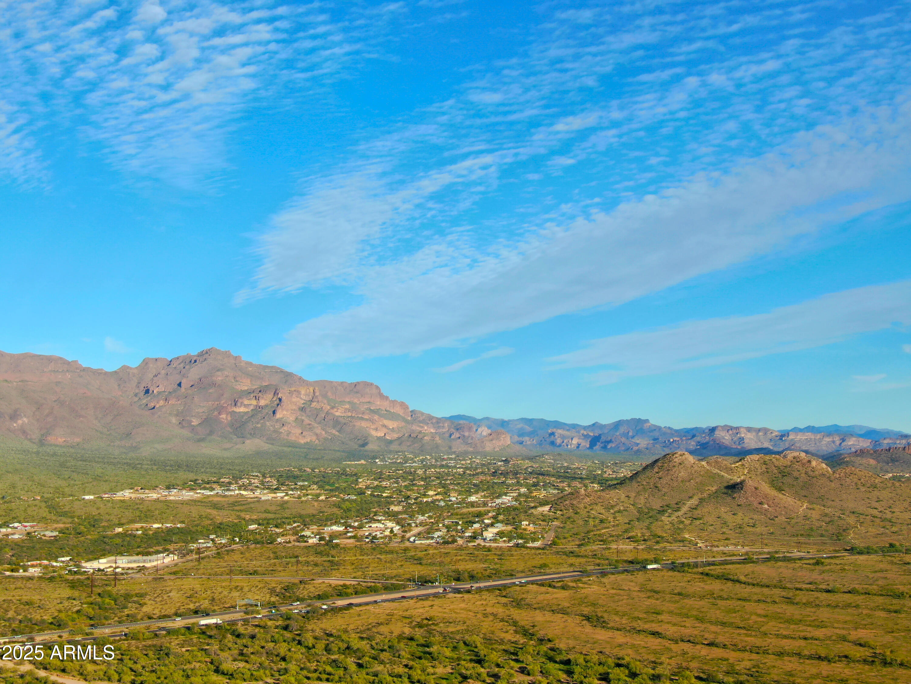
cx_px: 456
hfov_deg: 39.7
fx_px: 1263
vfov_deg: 30.3
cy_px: 342
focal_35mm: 48
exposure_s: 1/80
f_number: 3.8
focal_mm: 8.6
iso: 100
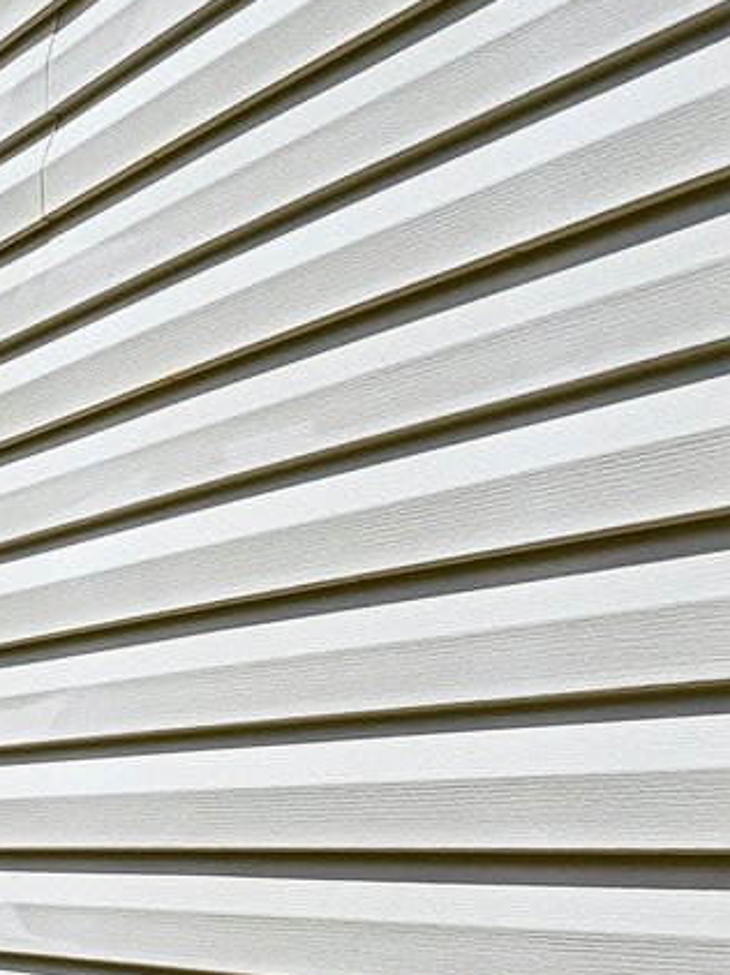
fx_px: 1970
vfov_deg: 27.0
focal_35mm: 70
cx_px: -1633
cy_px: 847
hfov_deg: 10.5
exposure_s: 1/250
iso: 100
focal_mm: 15
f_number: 8
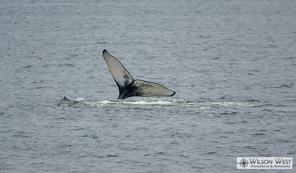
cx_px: 125
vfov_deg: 1.2
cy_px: 92
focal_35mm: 1066
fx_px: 8451
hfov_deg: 2.0
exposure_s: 1/2500
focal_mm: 218.32
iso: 250
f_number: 4
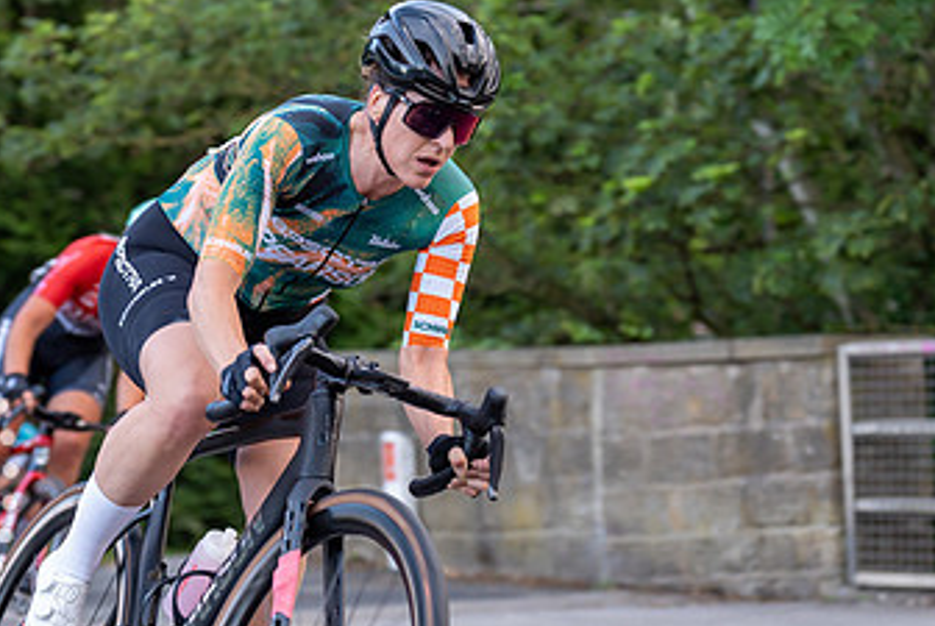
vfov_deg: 10.5
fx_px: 3407
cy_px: 332
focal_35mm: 131
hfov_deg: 15.5
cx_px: 189
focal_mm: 76
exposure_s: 1/500
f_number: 3.2
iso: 1000
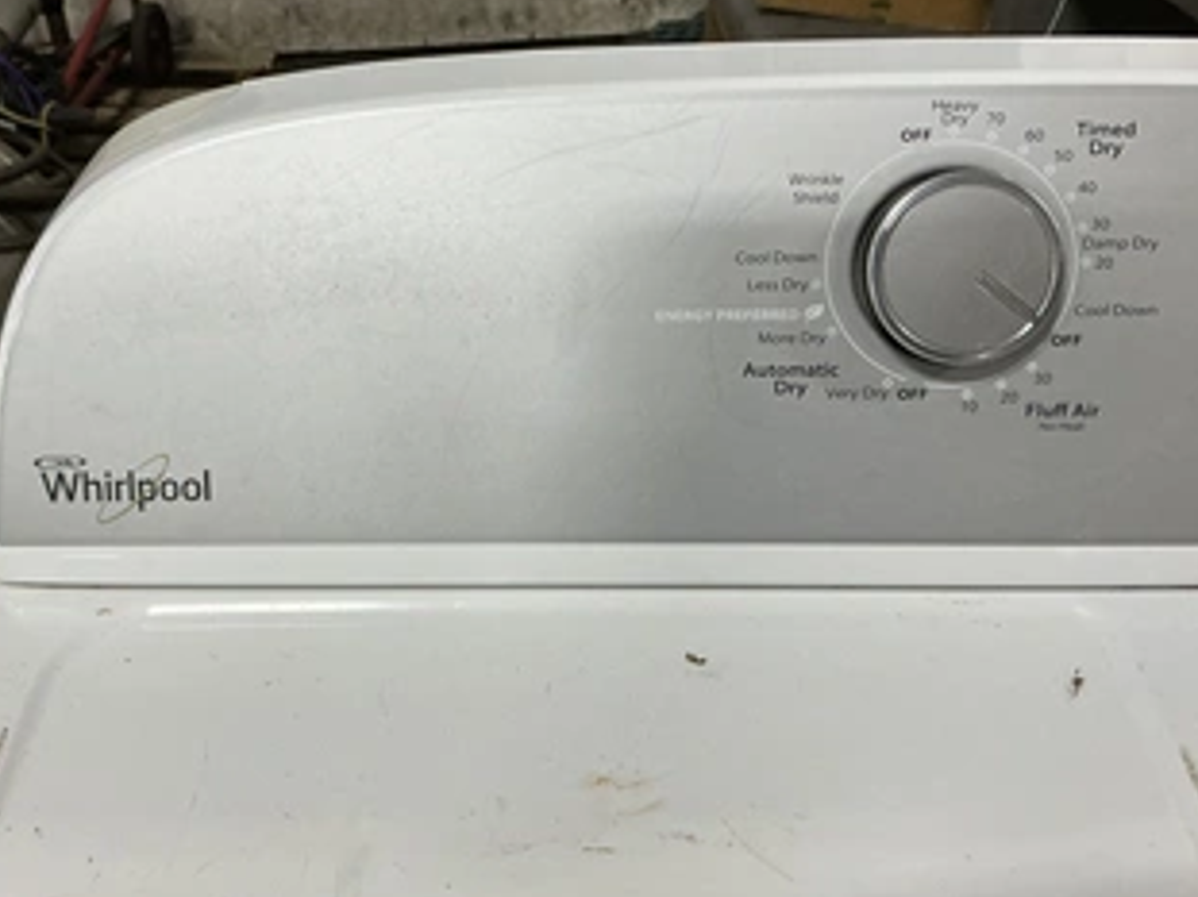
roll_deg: +1.3
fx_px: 1245
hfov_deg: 51.3
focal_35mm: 36
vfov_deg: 39.5
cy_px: 362
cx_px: 532
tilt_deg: -36.8
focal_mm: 3
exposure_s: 1/60
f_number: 1.8
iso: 125
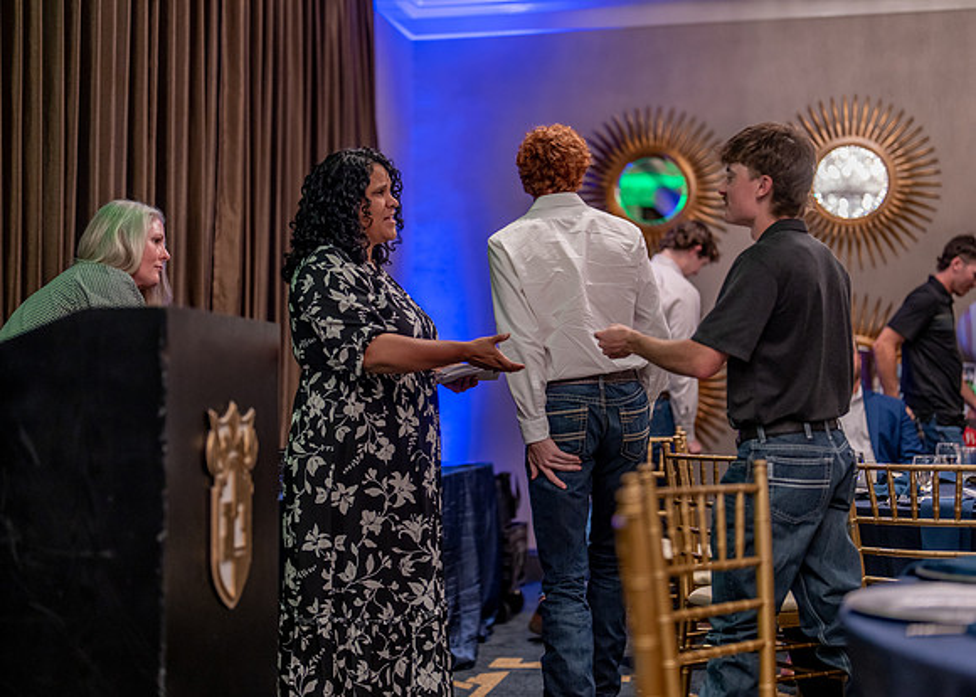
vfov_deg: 24.8
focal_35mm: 57
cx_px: 498
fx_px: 1581
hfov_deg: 34.3
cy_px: 329
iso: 800
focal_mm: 50
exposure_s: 1/320
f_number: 1.2
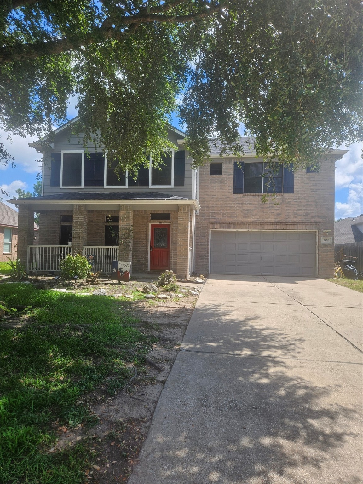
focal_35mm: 23
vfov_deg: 73.9
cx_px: 182
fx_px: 322
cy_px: 242
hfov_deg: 58.9
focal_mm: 5.4
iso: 25
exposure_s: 1/970
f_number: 1.8
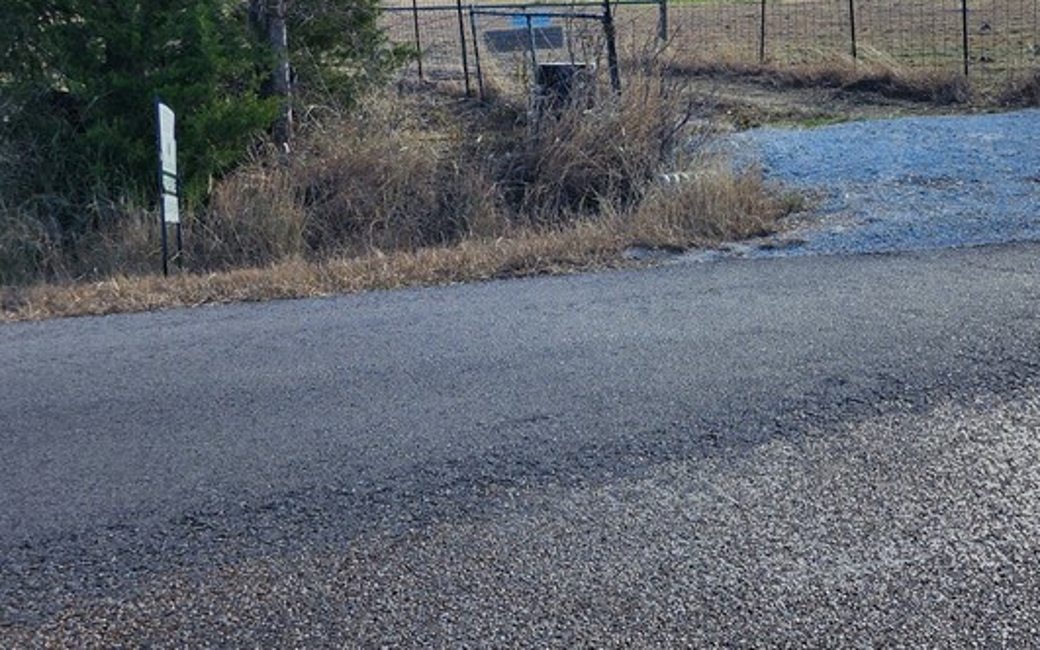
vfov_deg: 26.7
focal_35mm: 47
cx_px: 740
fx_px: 1332
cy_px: 102
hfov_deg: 41.7
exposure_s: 1/1050
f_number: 1.8
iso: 12
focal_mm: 6.4
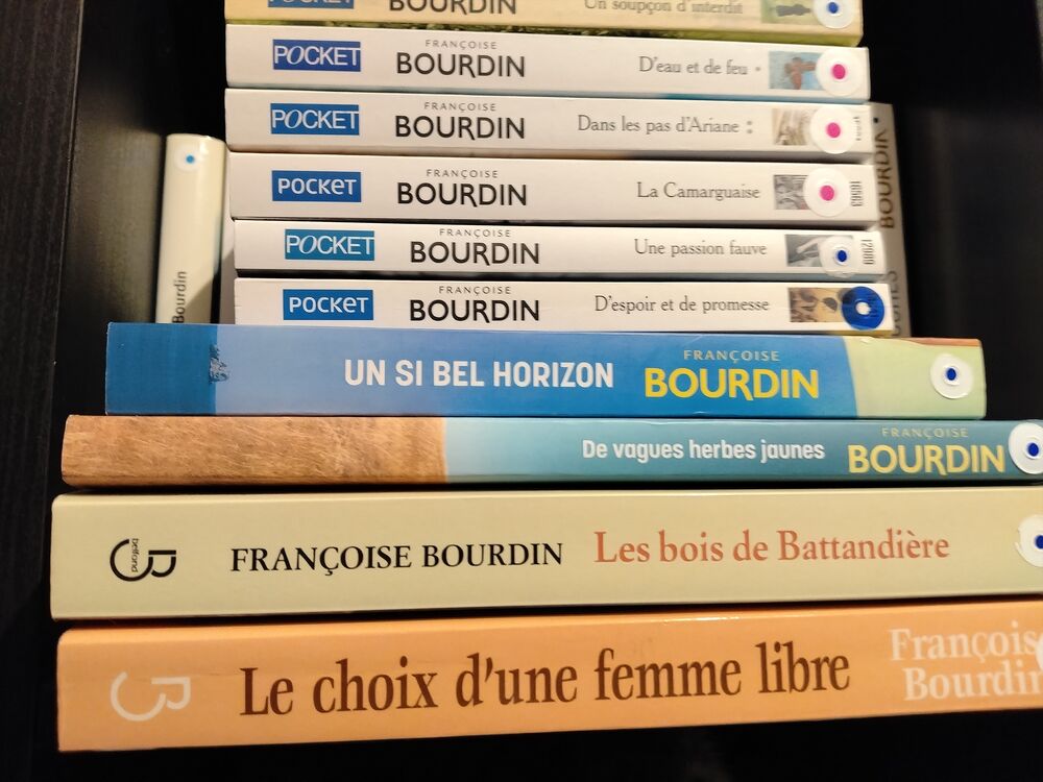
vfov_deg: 51.4
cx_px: 522
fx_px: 814
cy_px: 391
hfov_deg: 65.3
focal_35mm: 27
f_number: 1.8
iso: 1388
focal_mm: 4.05
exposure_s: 1/33.3
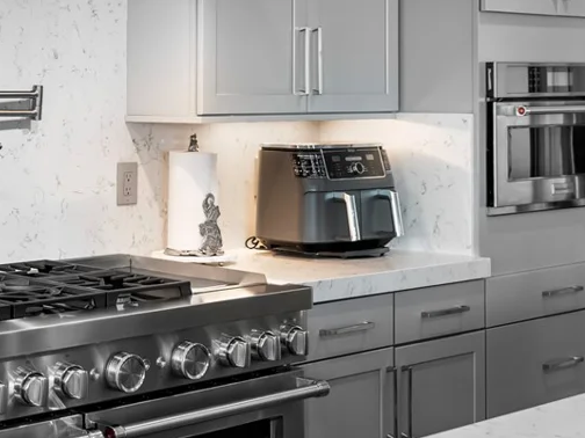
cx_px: 49
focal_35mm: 82
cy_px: 84
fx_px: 1386
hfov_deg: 23.2
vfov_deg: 17.8
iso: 400
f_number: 3.5
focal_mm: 28
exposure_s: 1/50
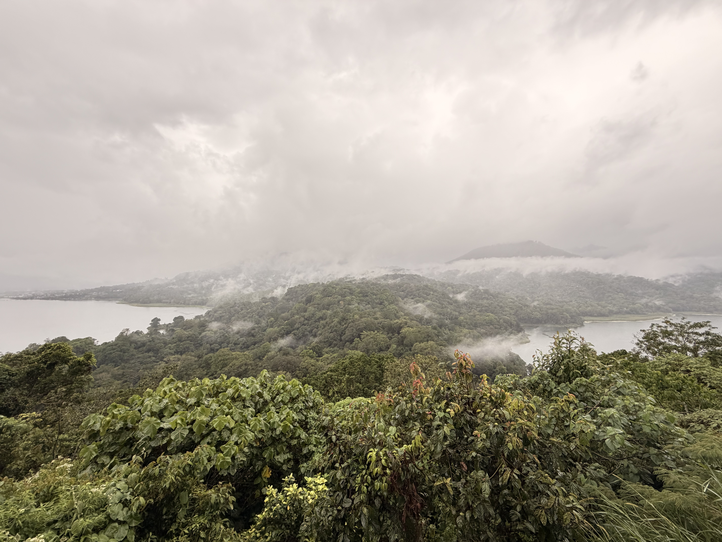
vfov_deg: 85.7
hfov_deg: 102.1
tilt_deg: +1.6
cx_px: 361
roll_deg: -0.1
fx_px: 292
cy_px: 271
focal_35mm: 14
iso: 160
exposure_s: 1/121
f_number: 2.2
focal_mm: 2.22
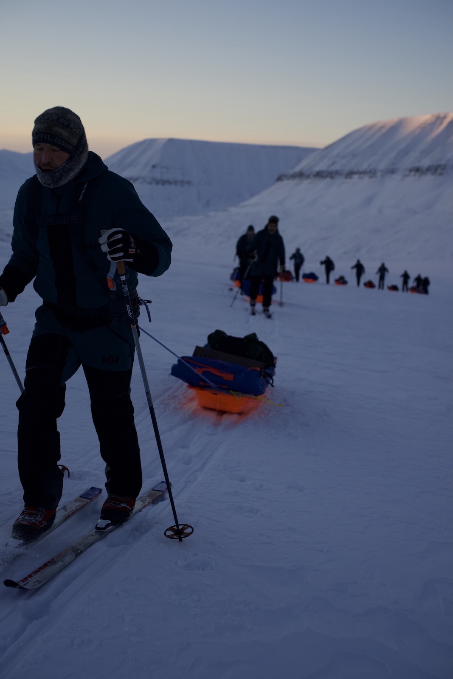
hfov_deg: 27.0
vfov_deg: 39.6
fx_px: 943
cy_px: 340
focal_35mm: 50
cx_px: 226
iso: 500
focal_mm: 50
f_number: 3.5
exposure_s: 1/1600
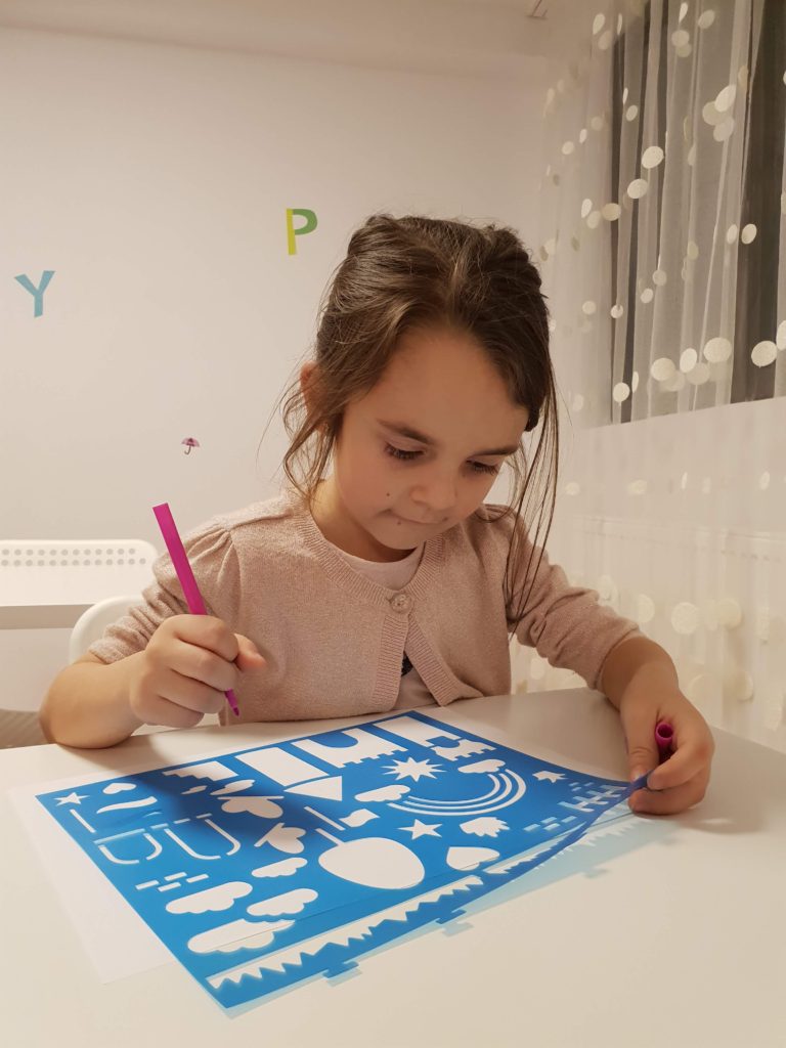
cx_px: 393
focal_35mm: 26
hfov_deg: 53.1
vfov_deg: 67.3
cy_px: 524
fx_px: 787
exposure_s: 1/50
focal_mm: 4.3
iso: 250
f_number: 2.4
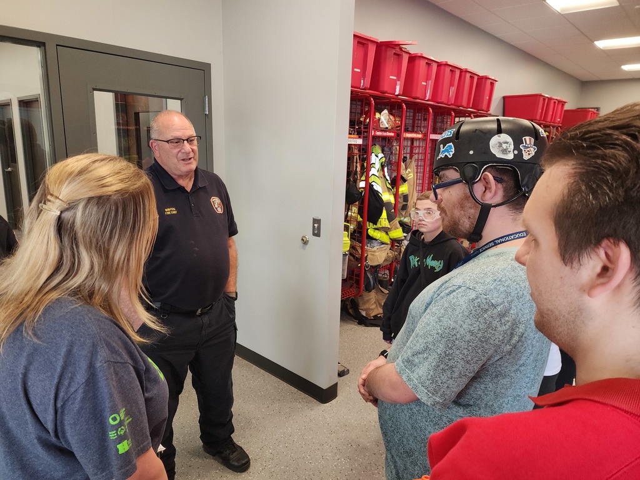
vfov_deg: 58.9
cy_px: 240
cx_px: 320
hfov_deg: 73.9
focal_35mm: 23
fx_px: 425
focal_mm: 6.4
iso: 200
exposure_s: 1/180
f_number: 1.8
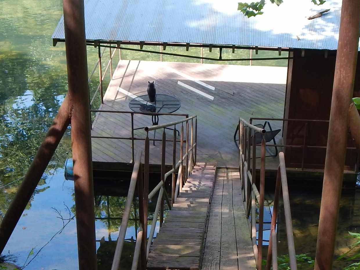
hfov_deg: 25.3
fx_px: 801
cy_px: 237
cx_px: 218
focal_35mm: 77
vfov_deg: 18.8
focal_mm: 5.6
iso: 125
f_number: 3.2
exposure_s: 1/160
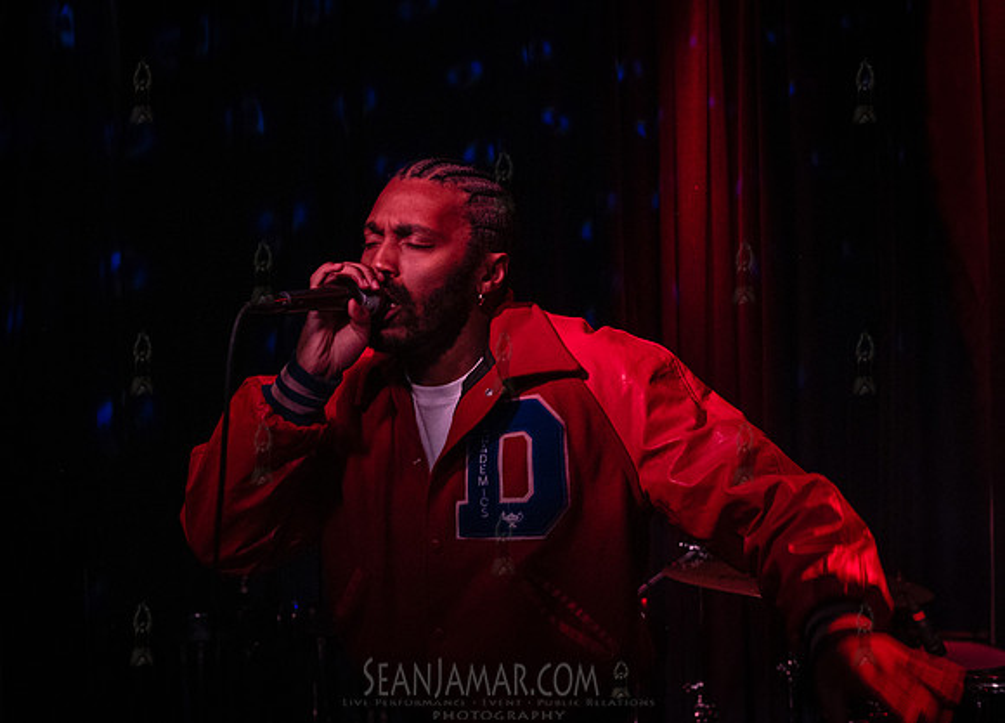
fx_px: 1629
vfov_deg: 25.0
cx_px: 418
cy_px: 332
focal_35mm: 57
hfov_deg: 34.2
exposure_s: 1/160
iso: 12800
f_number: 5
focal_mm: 50
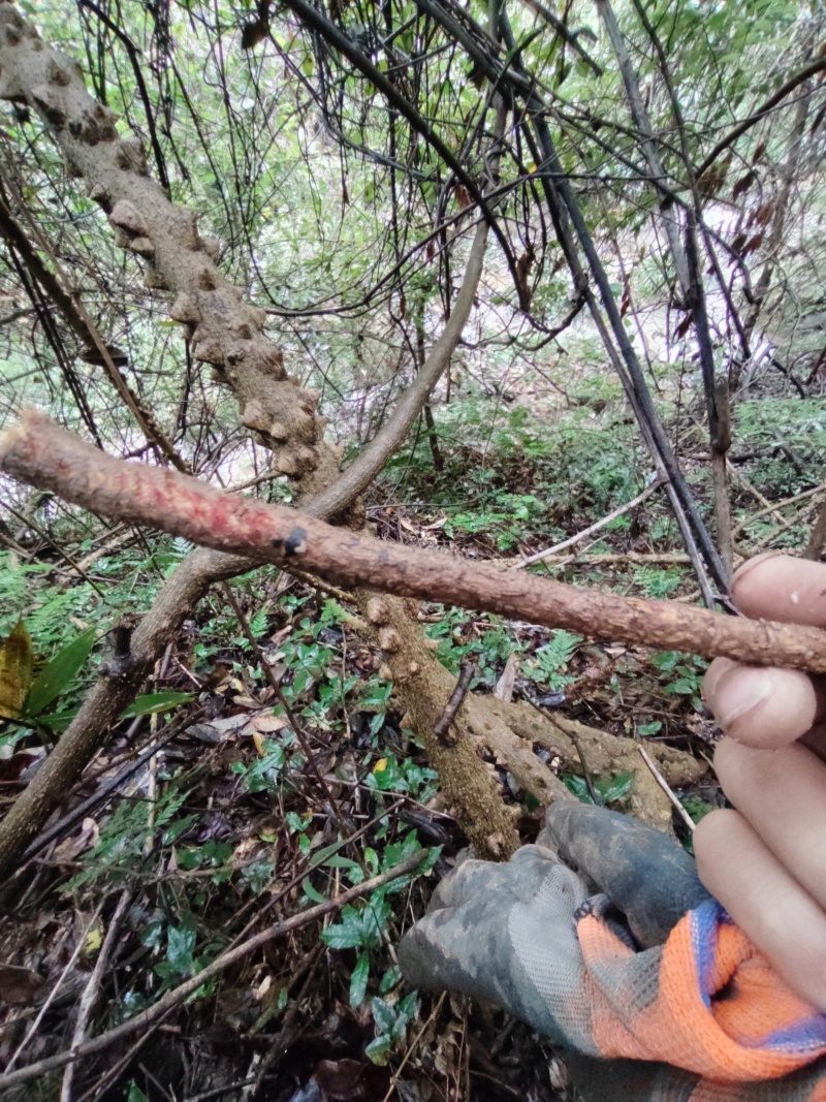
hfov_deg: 78.1
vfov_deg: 94.5
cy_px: 551
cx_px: 413
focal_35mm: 16
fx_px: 509
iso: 363
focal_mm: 1.68
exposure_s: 1/20
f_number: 2.2
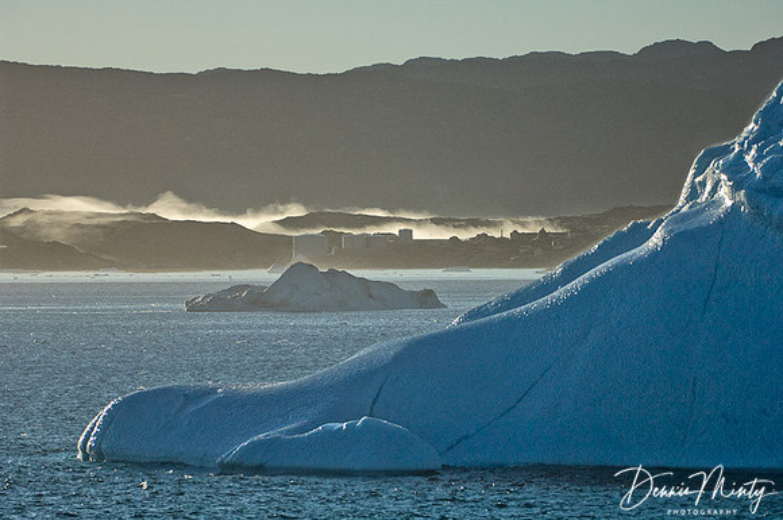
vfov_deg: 4.6
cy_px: 260
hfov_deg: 6.9
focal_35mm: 300
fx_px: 6516
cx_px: 392
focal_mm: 200
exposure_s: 1/6400
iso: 400
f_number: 4
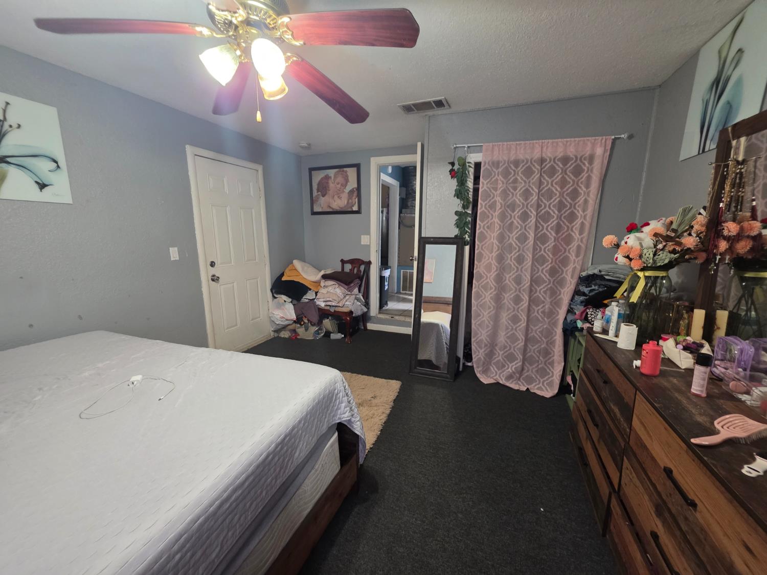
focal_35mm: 13
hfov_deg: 106.2
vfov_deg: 89.9
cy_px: 288
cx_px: 384
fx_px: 288
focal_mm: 2.2
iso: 200
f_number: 1.9
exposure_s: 1/60
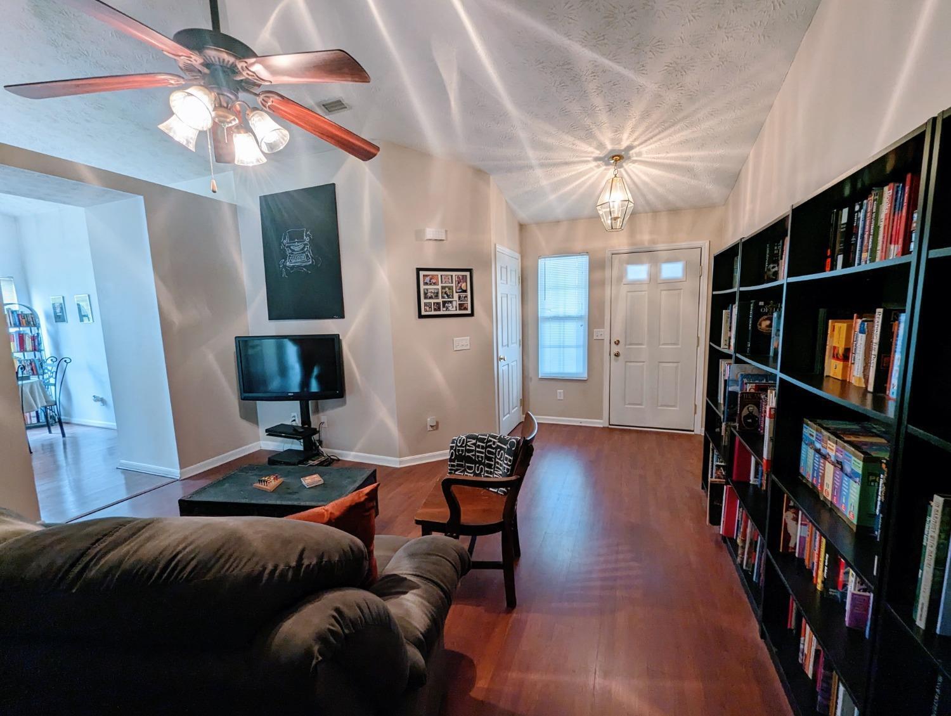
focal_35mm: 13
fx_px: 358
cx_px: 476
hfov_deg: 106.1
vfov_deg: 90.0
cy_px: 358
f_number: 2.2
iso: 72
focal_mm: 1.95
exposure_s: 1/30
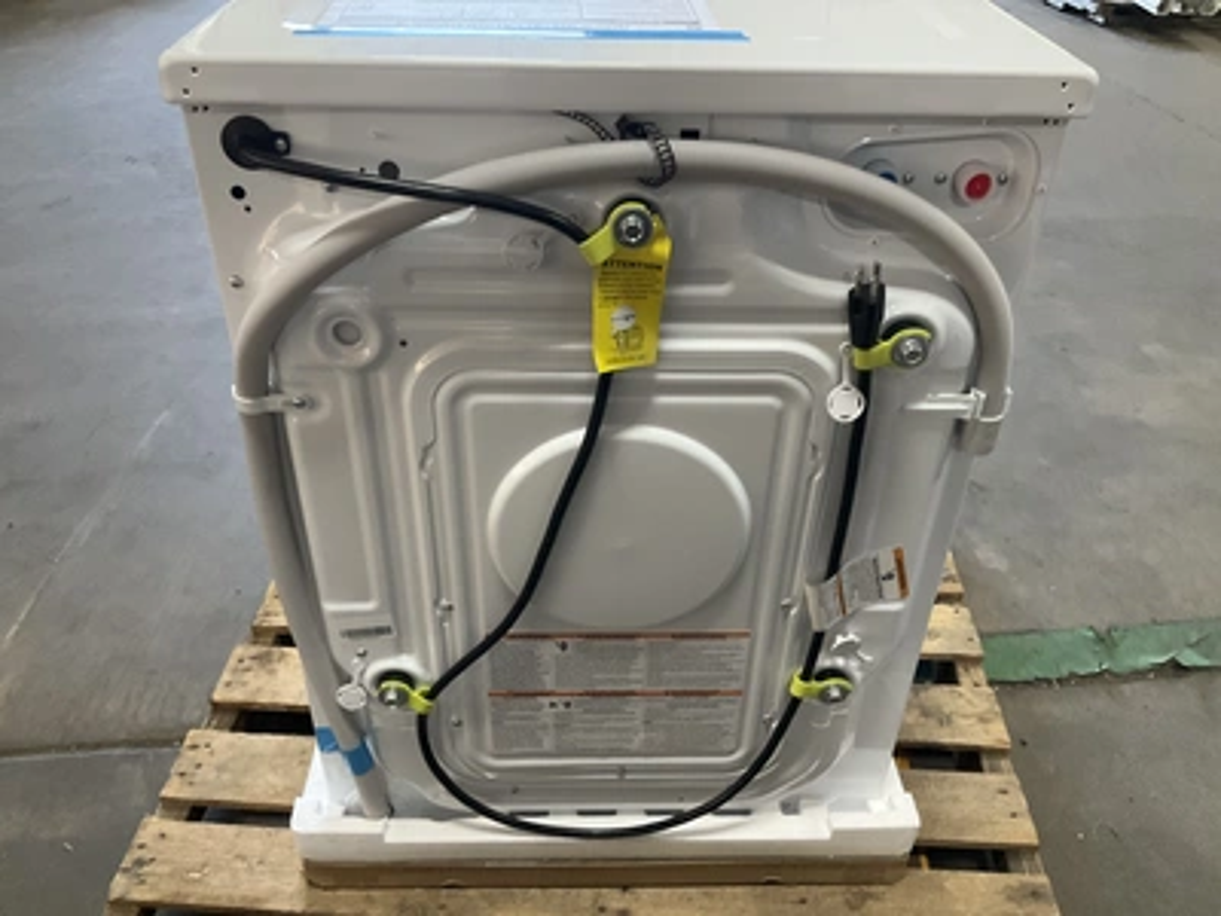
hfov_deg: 61.7
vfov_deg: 48.2
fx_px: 1023
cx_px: 610
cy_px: 458
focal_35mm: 29
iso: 200
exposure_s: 1/60
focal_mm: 3
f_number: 1.8
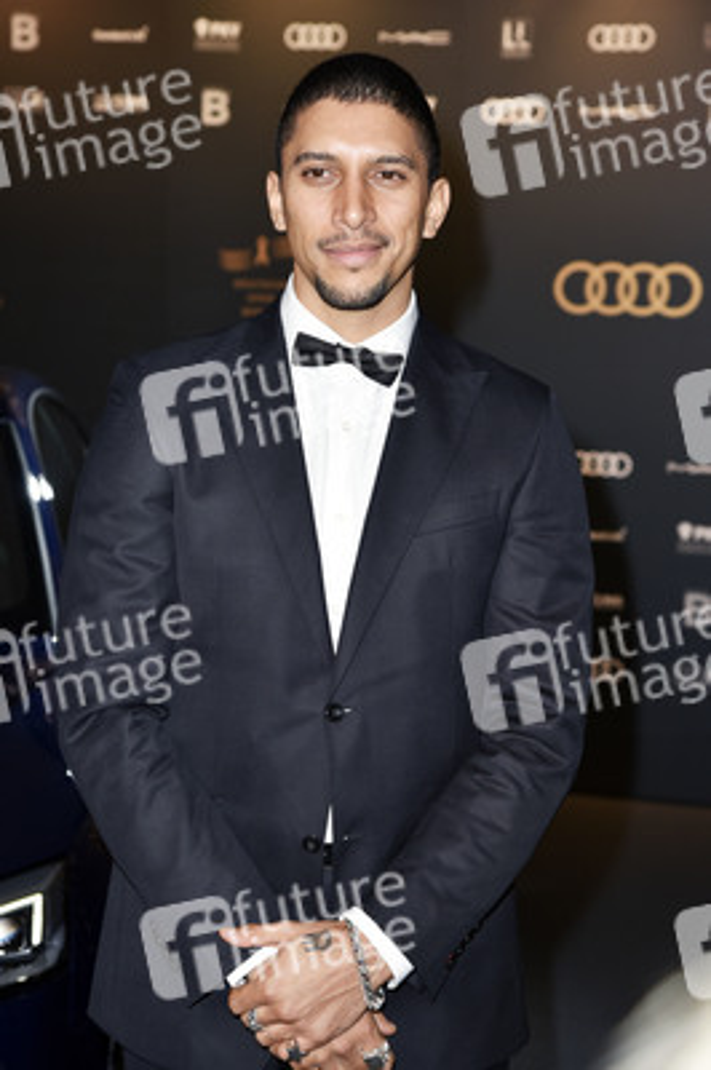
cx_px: 356
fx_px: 2433
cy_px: 535
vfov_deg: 24.8
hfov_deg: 16.6
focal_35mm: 82
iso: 320
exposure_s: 1/200
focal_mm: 82
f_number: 5.6
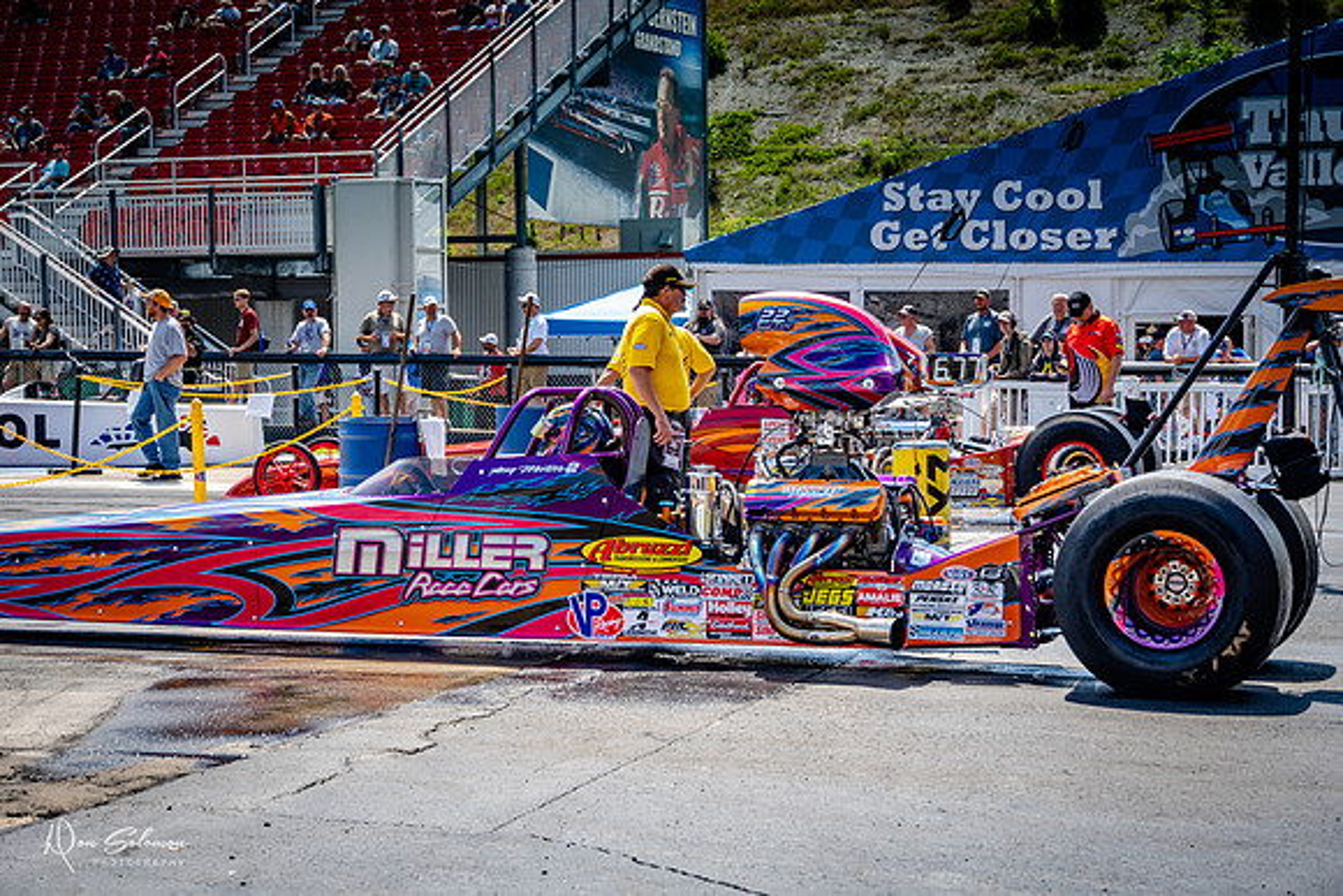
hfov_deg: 26.7
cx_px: 672
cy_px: 448
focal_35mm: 76
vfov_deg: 18.0
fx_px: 2832
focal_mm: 49
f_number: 5.6
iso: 100
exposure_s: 1/100
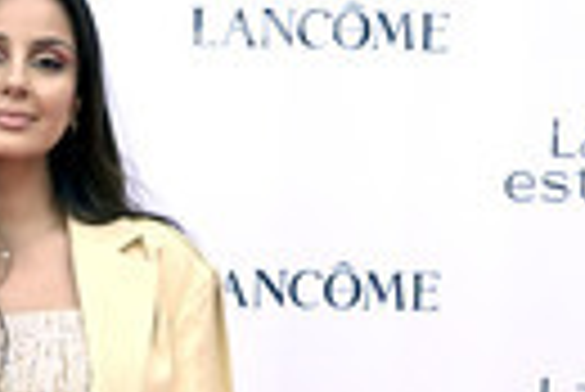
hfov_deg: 17.1
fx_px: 1903
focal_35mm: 117
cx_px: -4
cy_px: 752
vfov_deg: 10.8
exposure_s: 1/200
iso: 800
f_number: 7.1
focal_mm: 38
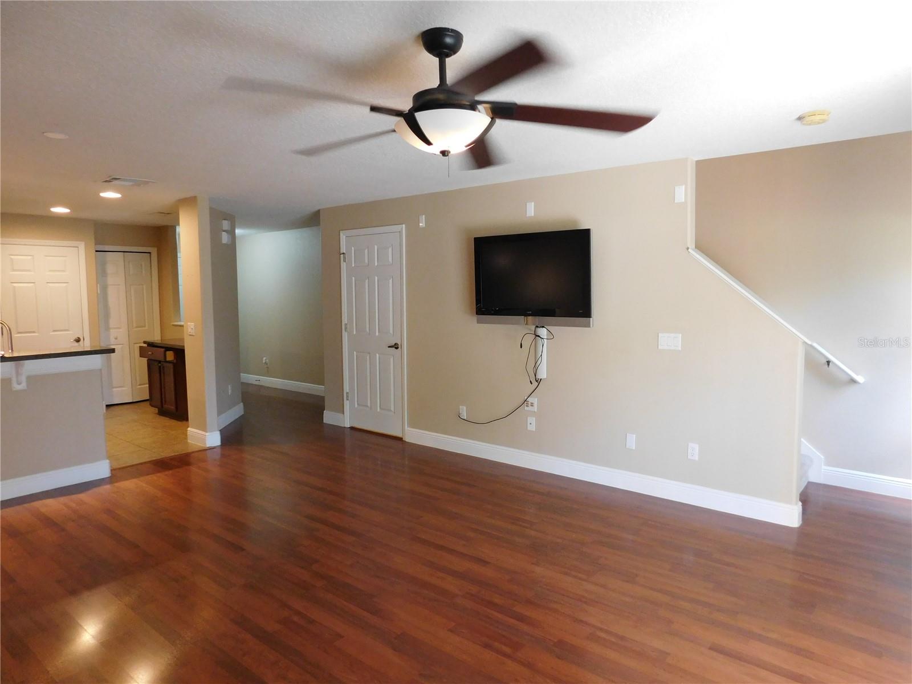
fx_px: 606
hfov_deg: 73.9
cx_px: 456
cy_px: 342
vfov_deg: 58.9
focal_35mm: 23
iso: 360
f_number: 3
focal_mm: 4
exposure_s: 1/30
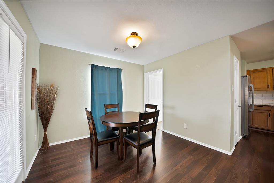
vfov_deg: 90.0
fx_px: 91
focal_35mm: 12
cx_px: 137
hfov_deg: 112.6
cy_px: 92
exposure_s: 1/20
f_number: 4
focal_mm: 12
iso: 640
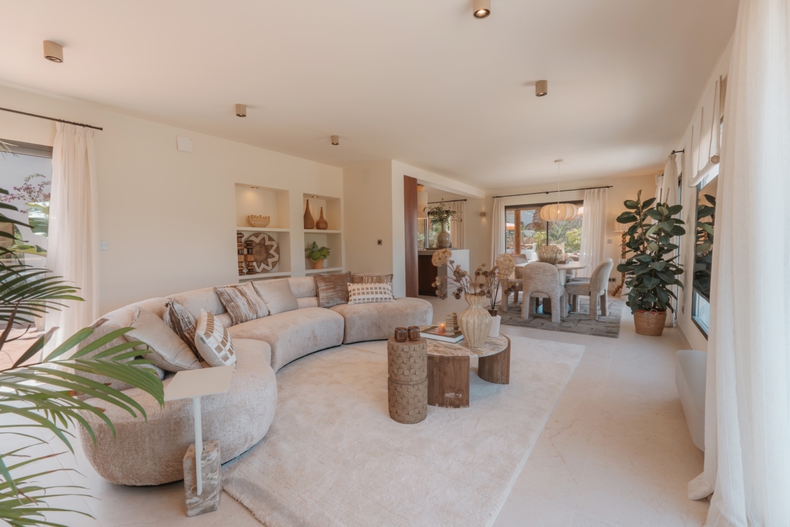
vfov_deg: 73.8
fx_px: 351
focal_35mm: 16
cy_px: 264
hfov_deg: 96.7
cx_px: 395
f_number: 13
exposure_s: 1/80
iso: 80
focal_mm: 16
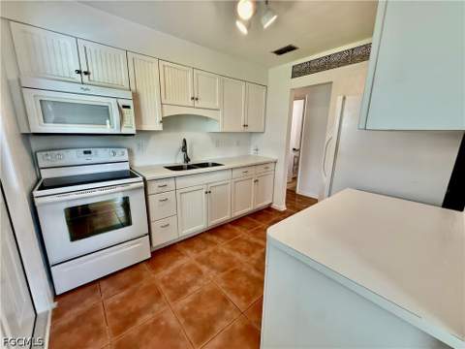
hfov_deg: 102.1
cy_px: 174
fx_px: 188
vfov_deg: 85.7
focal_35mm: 14
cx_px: 232
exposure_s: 1/120
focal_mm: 2.22
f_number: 2.2
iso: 160
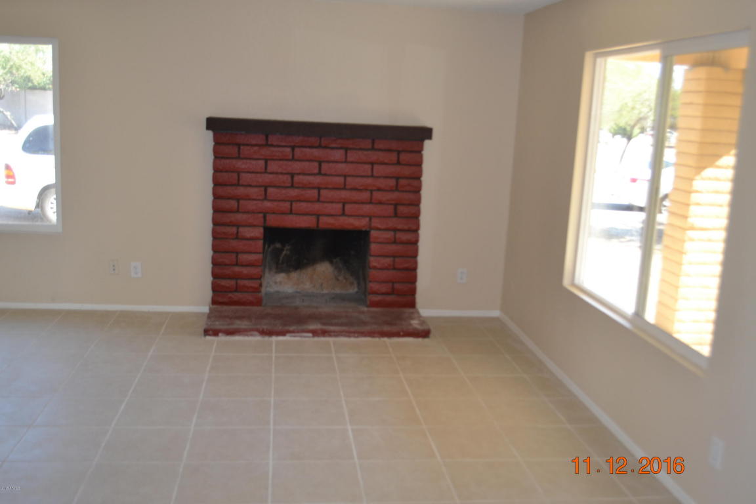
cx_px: 378
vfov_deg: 36.9
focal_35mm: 36
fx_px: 756
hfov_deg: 53.1
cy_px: 252
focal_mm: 24
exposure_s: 1/80
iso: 400
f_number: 4
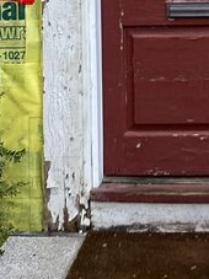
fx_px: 733
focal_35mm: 91
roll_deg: +0.4
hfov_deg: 15.9
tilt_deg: -2.6
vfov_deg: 20.5
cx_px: 207
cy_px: -33
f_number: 2.4
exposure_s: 1/167
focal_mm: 3.3
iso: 25
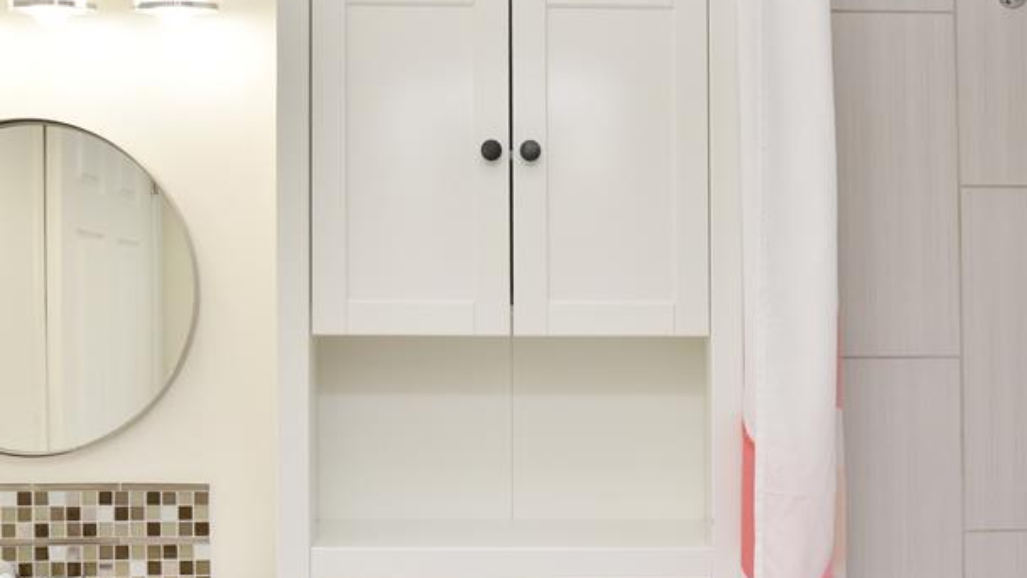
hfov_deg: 64.3
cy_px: 366
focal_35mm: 30
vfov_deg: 38.7
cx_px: 486
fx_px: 817
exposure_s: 1/60
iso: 800
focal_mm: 17
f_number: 13
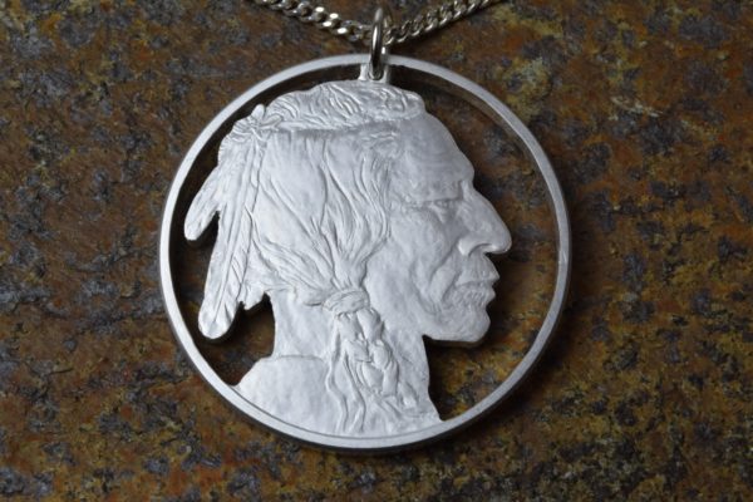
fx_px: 1725
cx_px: 376
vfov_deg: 16.6
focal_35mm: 82
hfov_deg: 24.6
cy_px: 251
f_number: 22
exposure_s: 1/13
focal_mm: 55
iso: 500
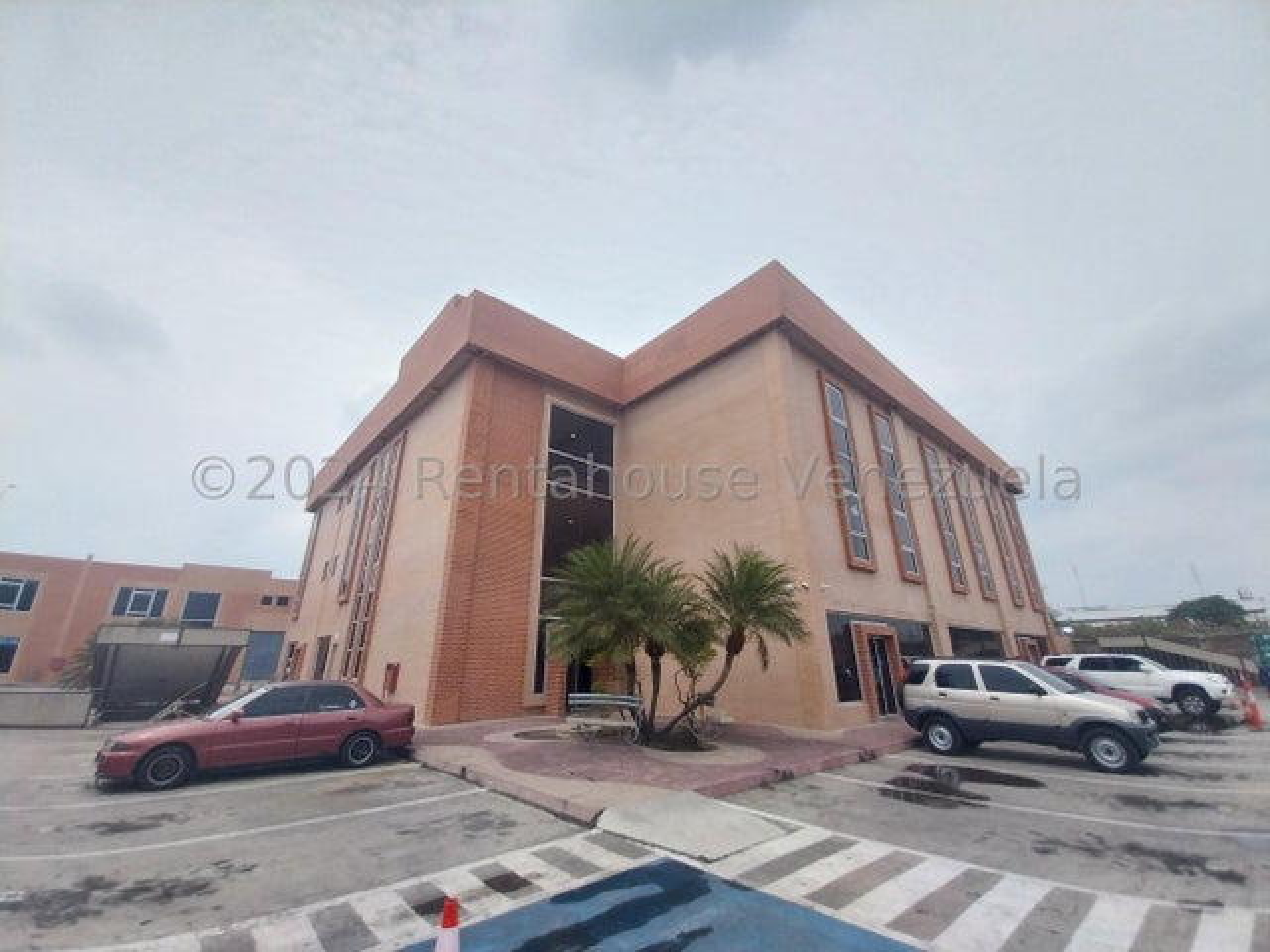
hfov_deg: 106.2
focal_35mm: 13
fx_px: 477
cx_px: 635
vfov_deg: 89.9
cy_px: 476
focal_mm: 1.3
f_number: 2.2
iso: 64
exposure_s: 1/1281
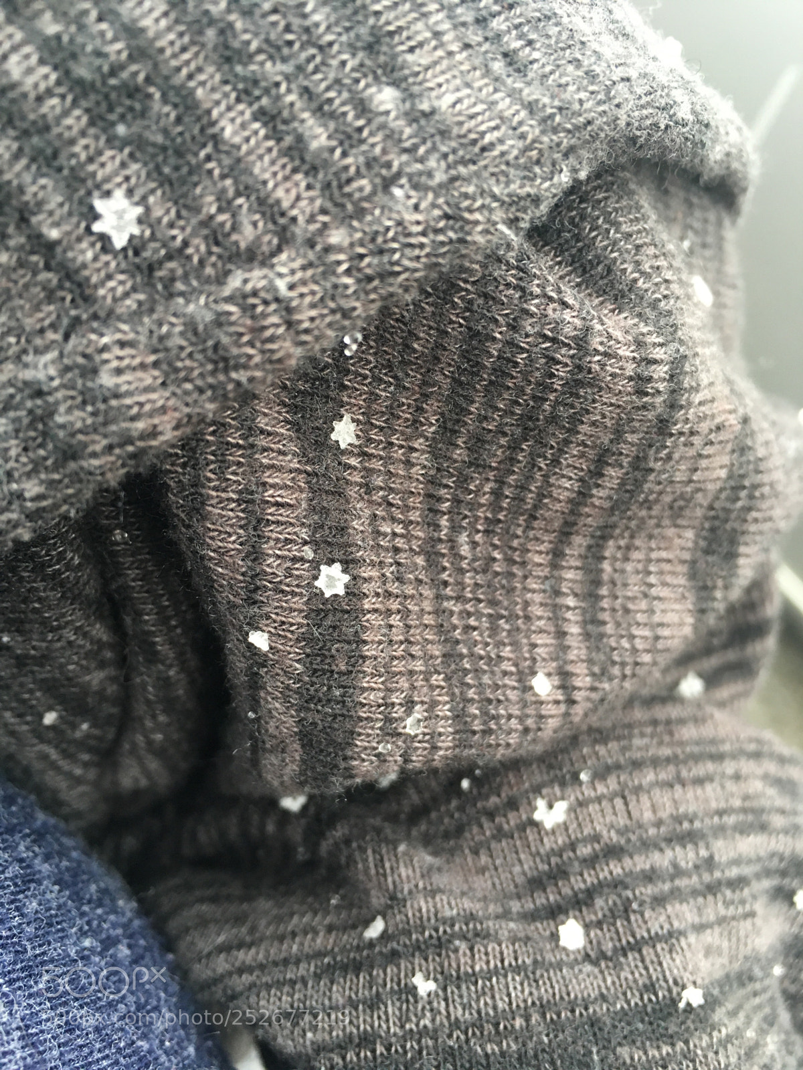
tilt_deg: -66.3
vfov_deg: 61.7
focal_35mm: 29
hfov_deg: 48.2
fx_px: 897
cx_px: 402
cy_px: 535
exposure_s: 1/30
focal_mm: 4.15
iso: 100
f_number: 2.2
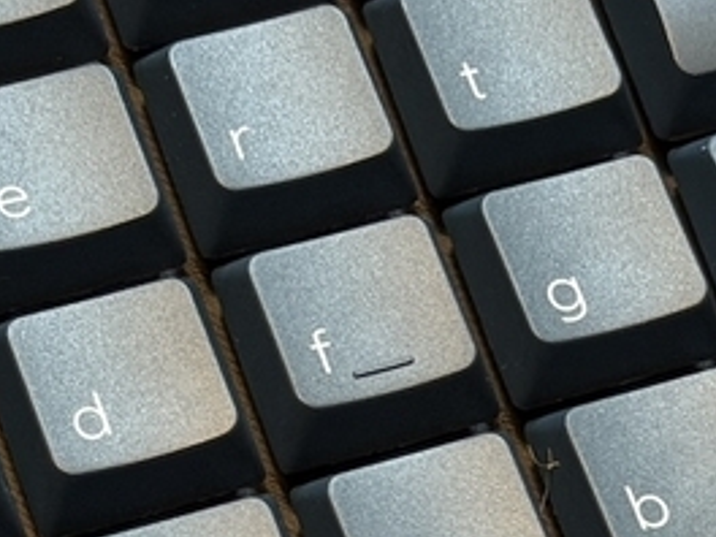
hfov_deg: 9.1
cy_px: 637
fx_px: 4509
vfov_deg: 6.8
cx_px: 445
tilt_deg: -62.5
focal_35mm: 218
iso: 100
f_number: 1.78
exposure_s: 1/60
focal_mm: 6.76
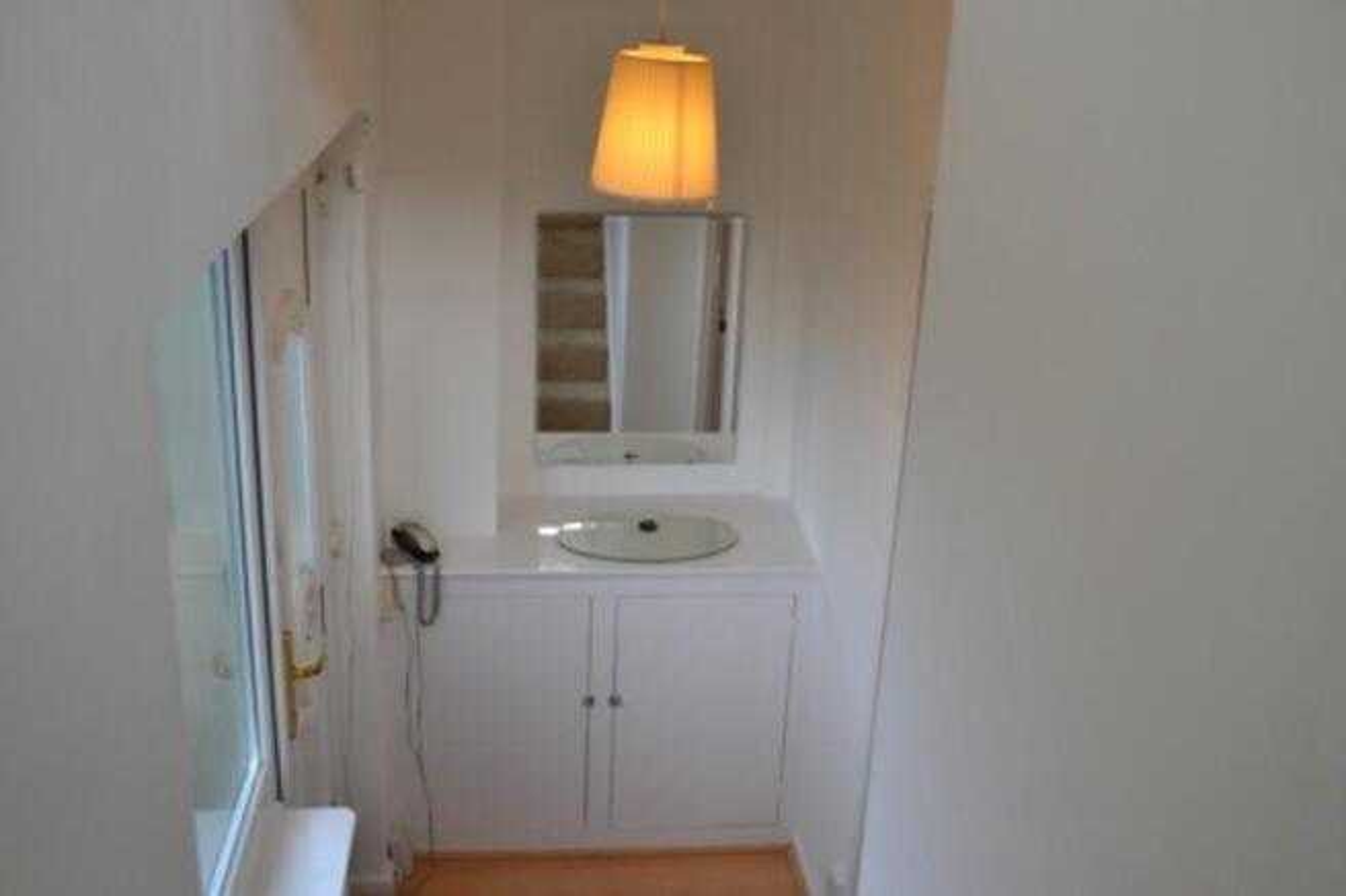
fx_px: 1346
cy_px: 448
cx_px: 673
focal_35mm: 36
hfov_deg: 53.1
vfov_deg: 36.9
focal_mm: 24
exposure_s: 1/125
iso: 400
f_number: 5.6
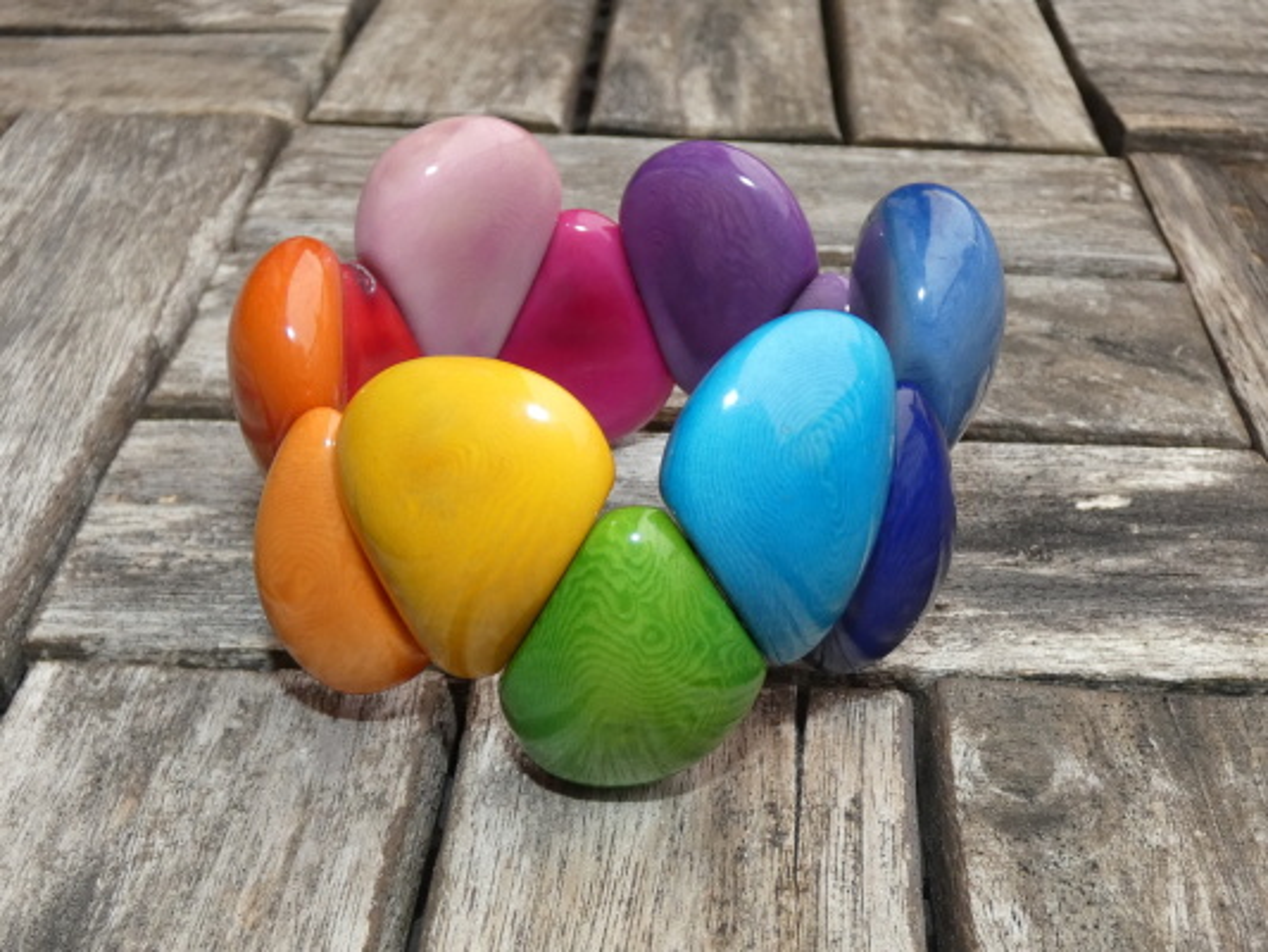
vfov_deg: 46.8
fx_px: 1099
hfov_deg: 60.0
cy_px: 476
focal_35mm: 30
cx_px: 634
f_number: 3.3
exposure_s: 1/125
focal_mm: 5.3
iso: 250
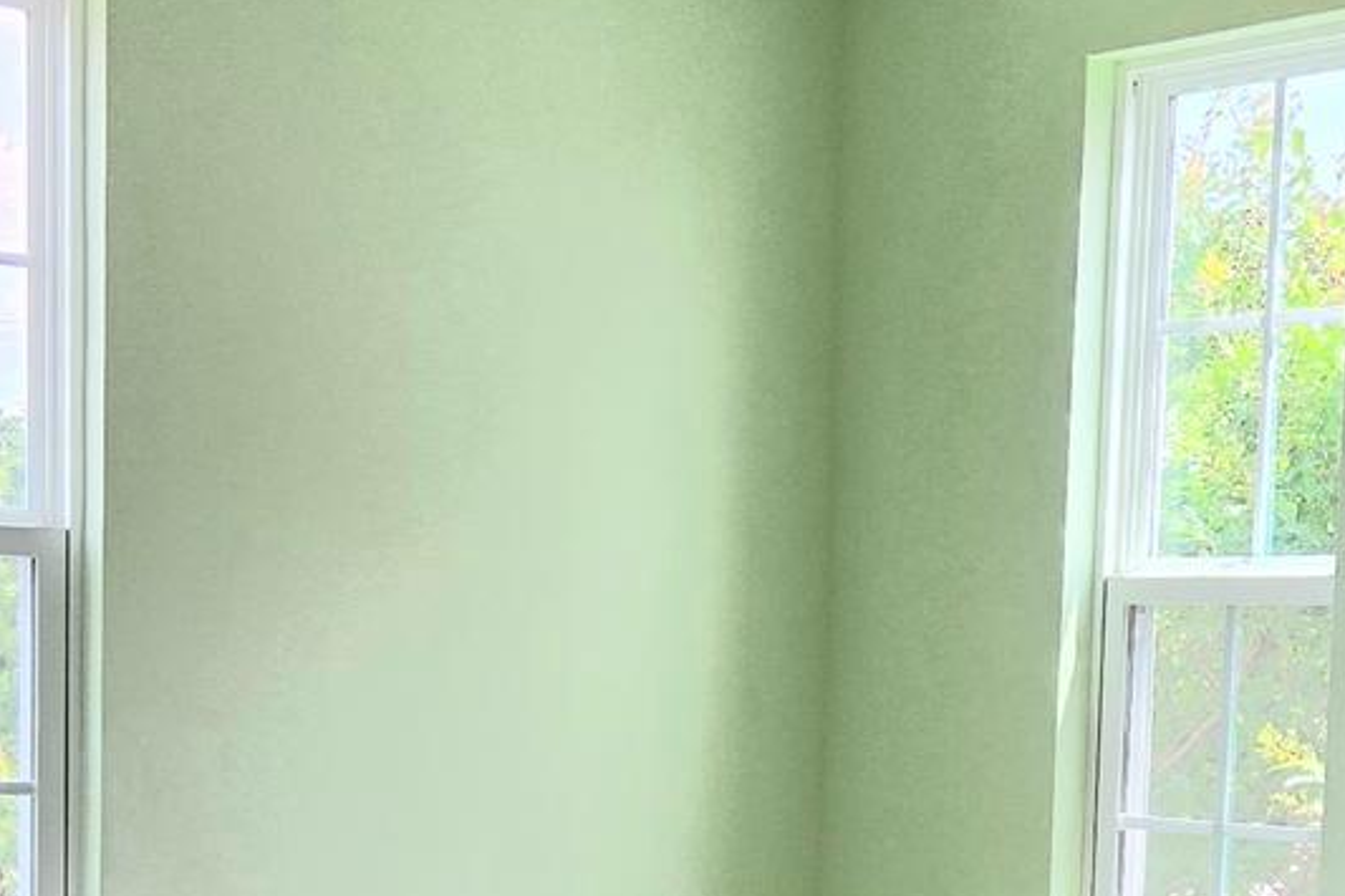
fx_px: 3436
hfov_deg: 22.1
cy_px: 1075
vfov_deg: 14.4
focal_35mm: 92
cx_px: 883
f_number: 1.8
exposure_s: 1/526
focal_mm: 5.4
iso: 100
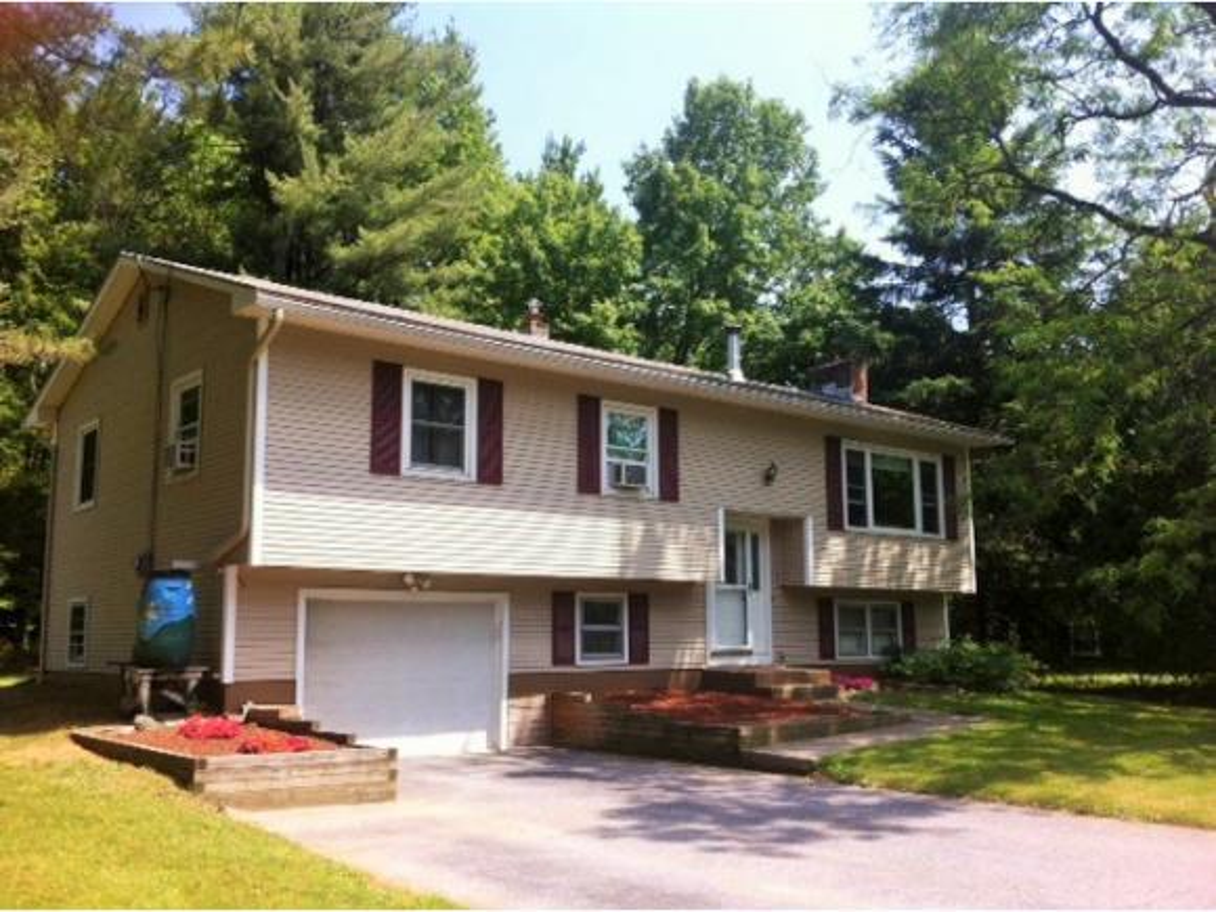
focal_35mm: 35
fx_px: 1229
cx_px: 608
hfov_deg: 52.6
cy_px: 456
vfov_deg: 40.7
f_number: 2.8
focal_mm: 3.85
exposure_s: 1/591
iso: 80
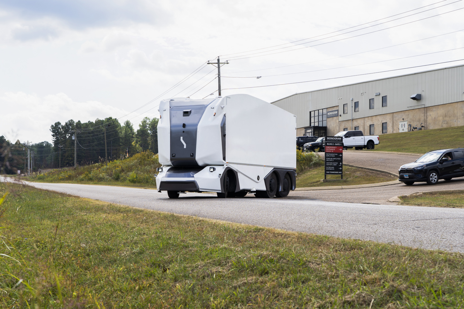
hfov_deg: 38.2
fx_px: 670
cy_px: 154
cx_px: 232
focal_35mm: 52
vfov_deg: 26.0
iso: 100
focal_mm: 52
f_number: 6.3
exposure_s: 1/400
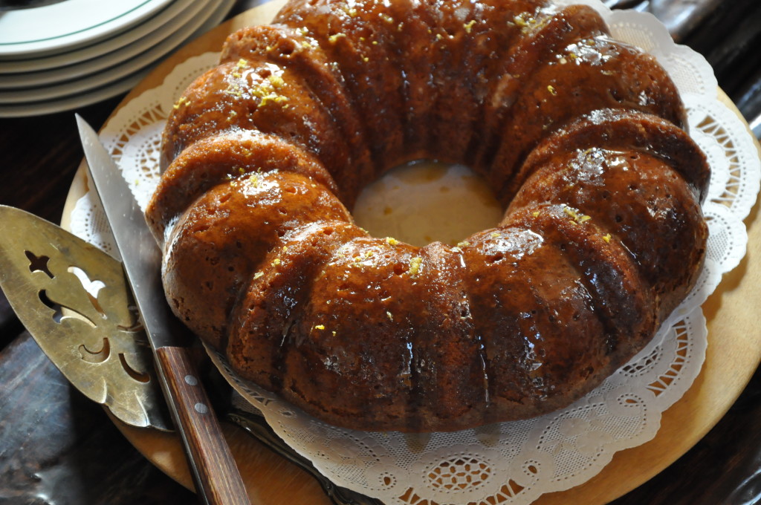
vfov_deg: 8.7
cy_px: 252
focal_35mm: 158
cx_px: 380
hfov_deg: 13.1
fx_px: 3325
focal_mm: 105
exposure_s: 1/10
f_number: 5.6
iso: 1600
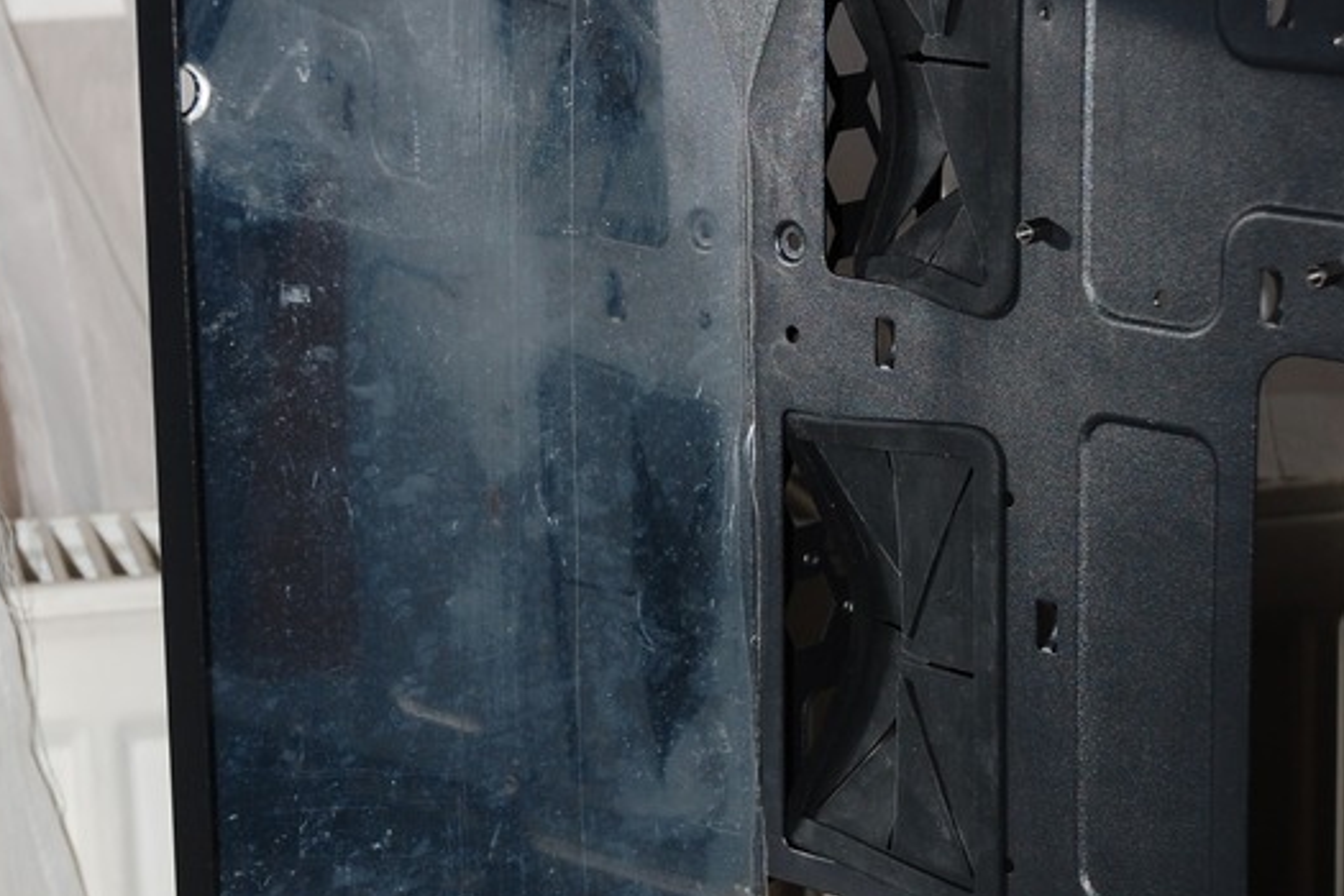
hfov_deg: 18.4
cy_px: 604
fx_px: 4144
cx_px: 511
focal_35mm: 111
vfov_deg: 12.3
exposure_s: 1/125
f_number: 5.6
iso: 200
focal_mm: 38
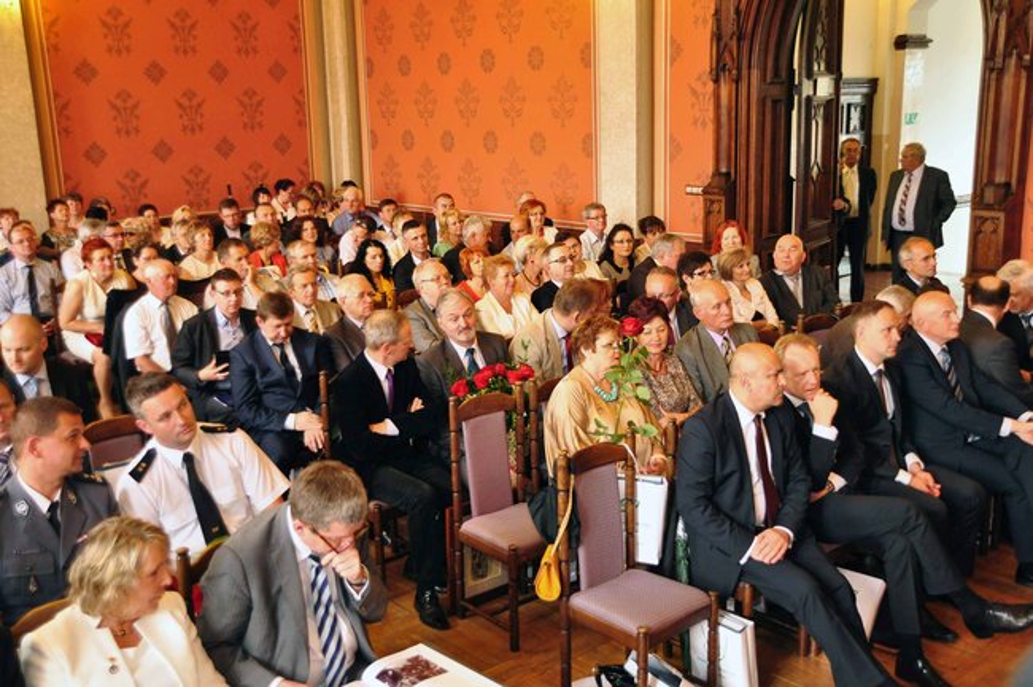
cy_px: 344
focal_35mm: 38
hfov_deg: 51.3
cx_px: 516
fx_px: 1075
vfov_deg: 35.4
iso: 800
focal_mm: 25
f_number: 4
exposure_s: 1/30
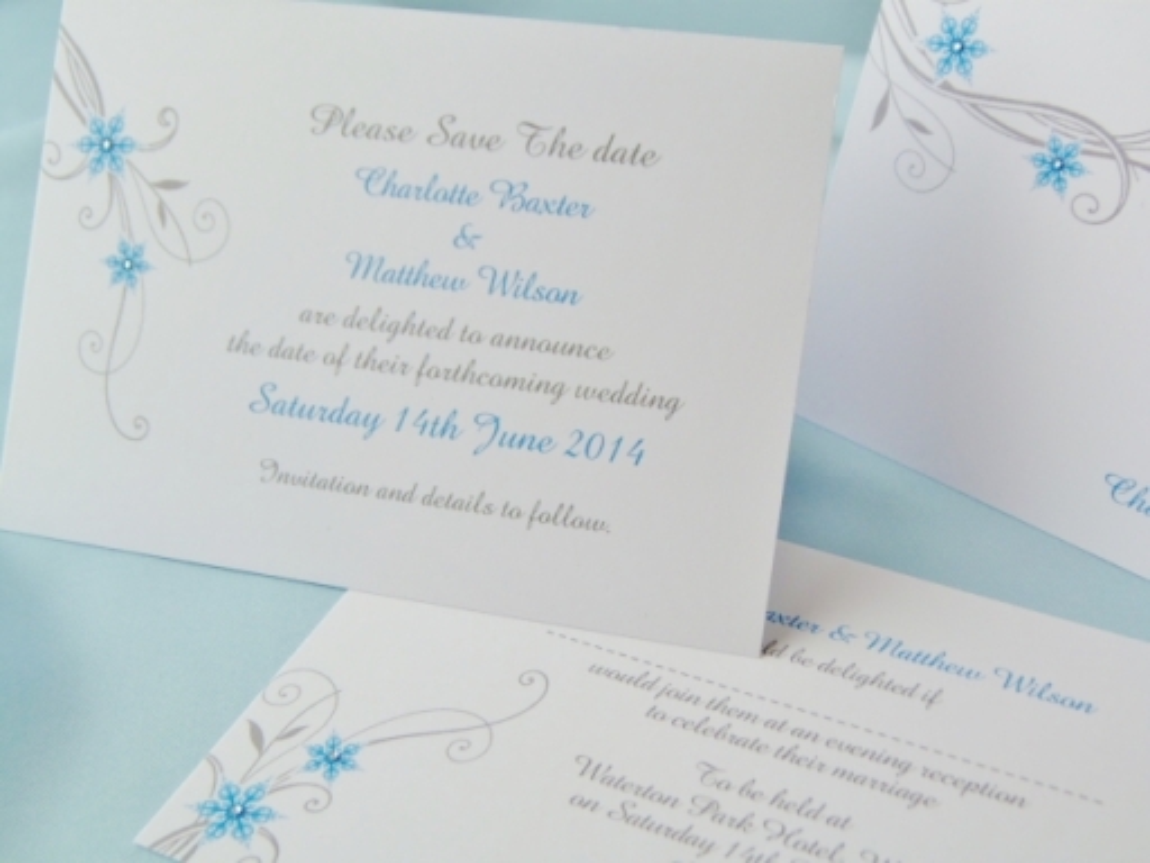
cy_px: 432
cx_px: 575
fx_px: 1395
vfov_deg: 34.3
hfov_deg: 44.8
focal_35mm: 42
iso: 80
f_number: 3.6
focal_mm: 7.8
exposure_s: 1/30
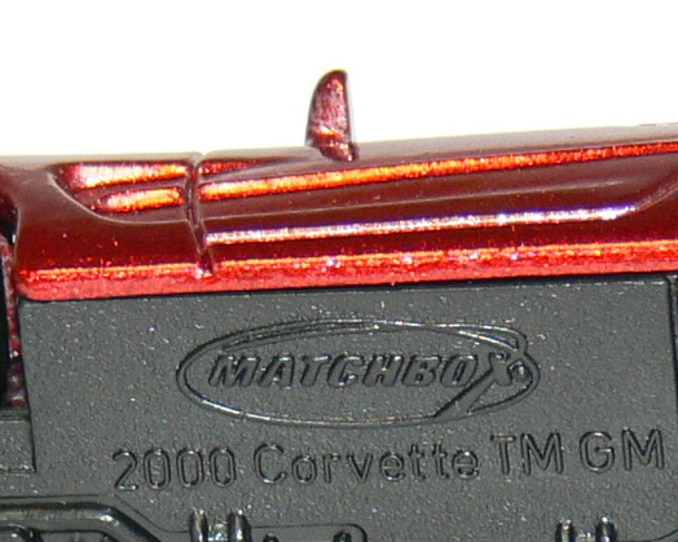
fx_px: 12198
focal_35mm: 608
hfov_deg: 3.2
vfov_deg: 2.5
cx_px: 459
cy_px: 581
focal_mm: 27
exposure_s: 1/30
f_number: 3.6
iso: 100
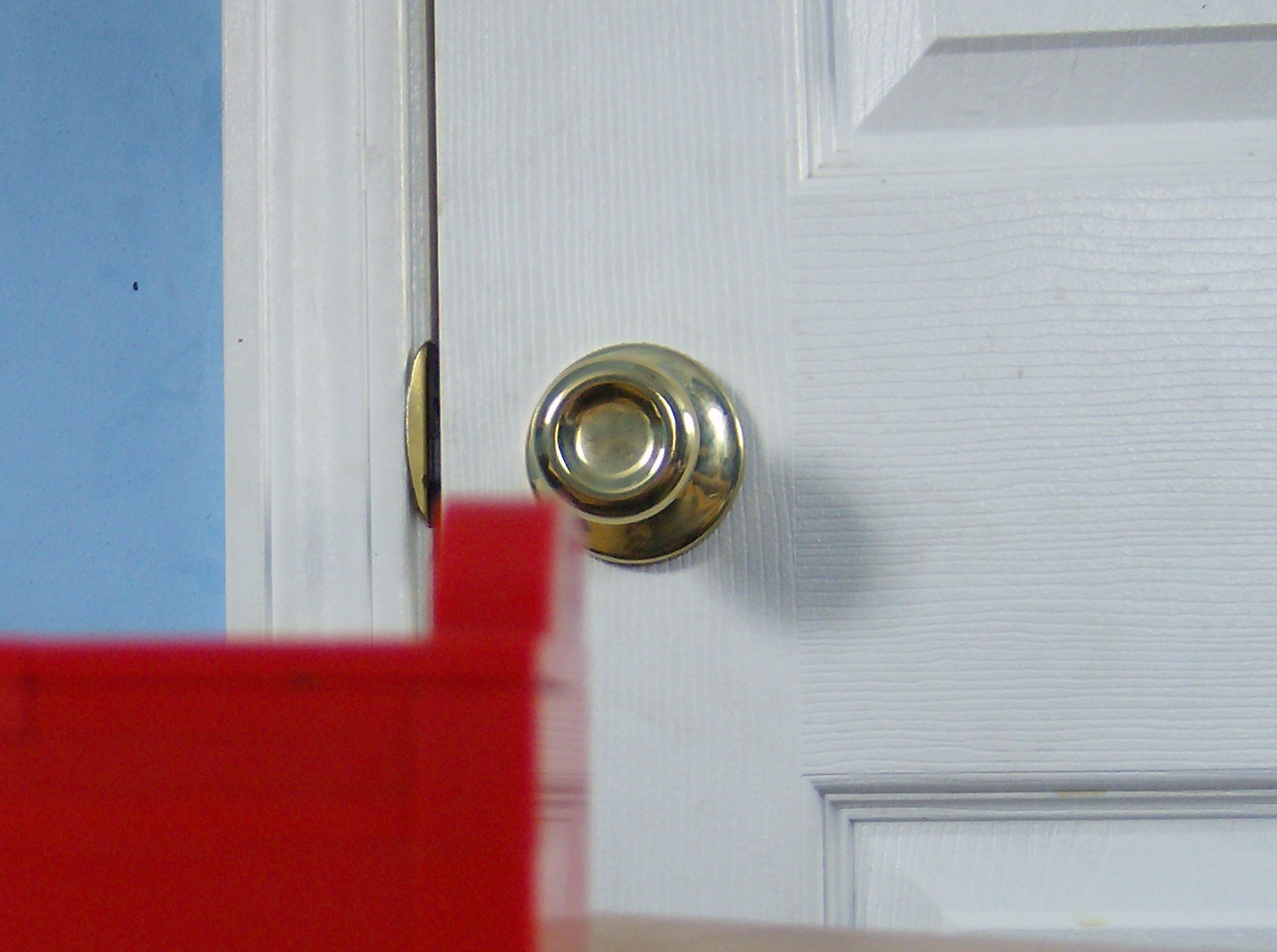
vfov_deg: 22.8
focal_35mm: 64
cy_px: 611
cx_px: 348
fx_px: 2356
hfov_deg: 29.9
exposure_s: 1/35
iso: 200
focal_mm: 6
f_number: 2.8
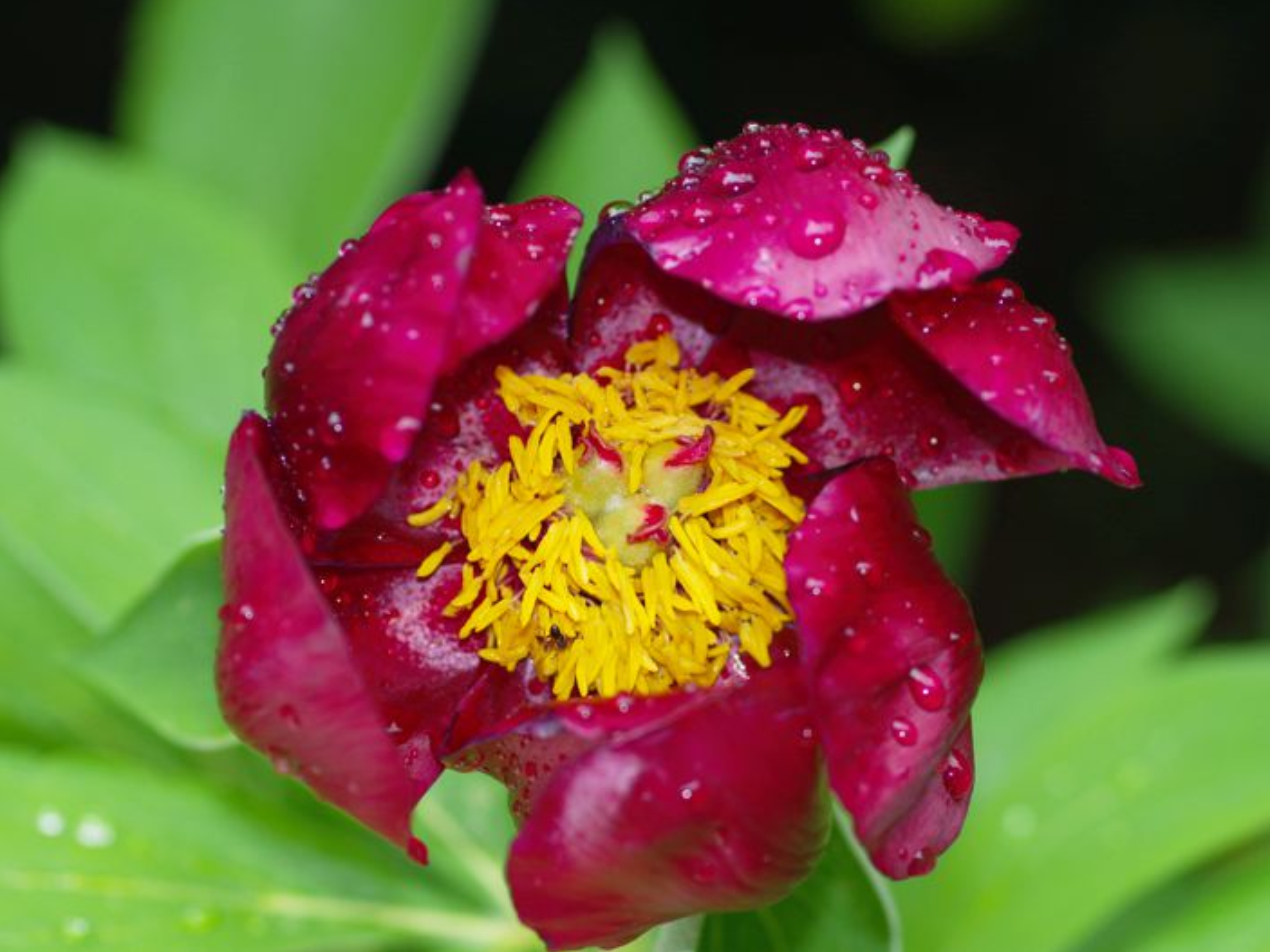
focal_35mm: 164
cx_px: 663
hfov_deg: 12.1
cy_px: 473
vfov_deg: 9.0
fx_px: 6016
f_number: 4
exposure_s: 1/180
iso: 400
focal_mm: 100
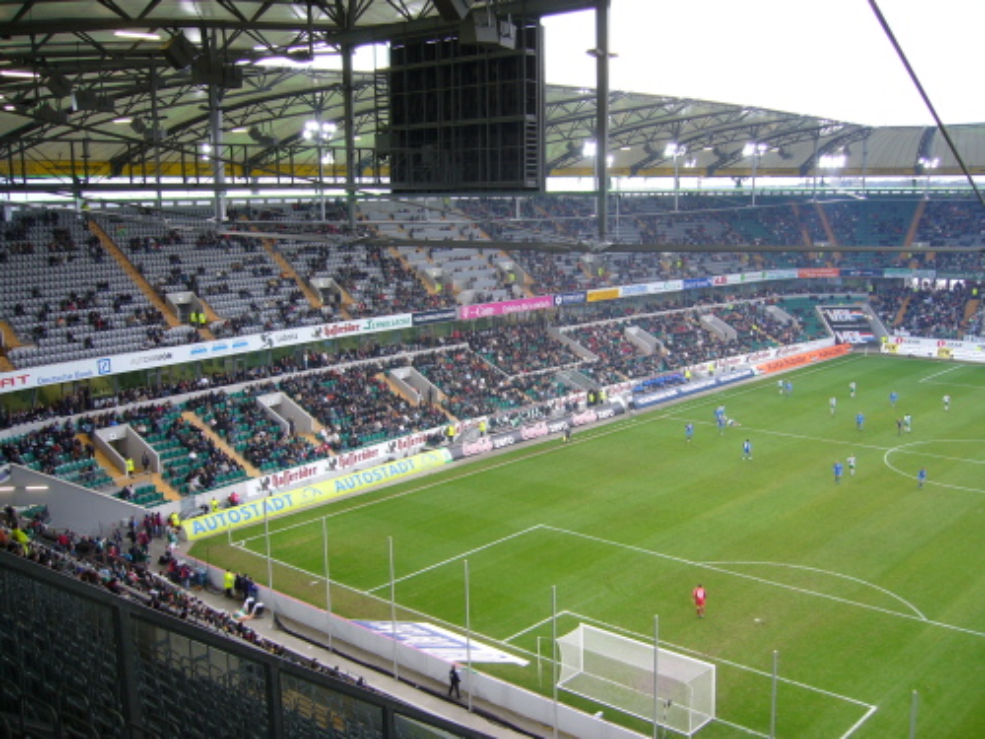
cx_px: 492
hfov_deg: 52.6
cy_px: 370
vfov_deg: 40.7
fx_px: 996
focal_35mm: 35
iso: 80
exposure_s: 1/40
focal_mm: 5.8
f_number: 2.8
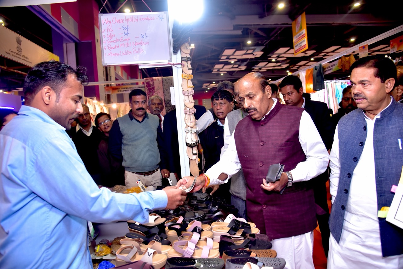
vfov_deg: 53.2
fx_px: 269
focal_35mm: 24
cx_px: 202
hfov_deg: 73.7
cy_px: 134
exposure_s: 1/160
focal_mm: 24
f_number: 5.6
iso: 1250
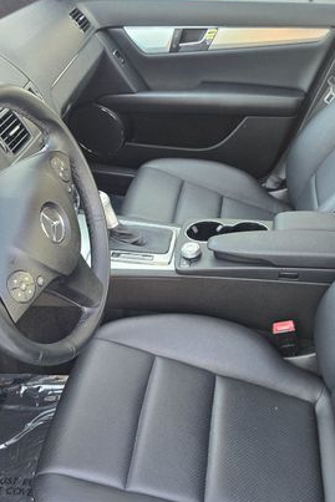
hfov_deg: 35.1
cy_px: 288
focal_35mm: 38
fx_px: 530
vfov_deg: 50.5
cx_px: 178
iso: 250
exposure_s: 1/120
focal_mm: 6.3
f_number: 1.7
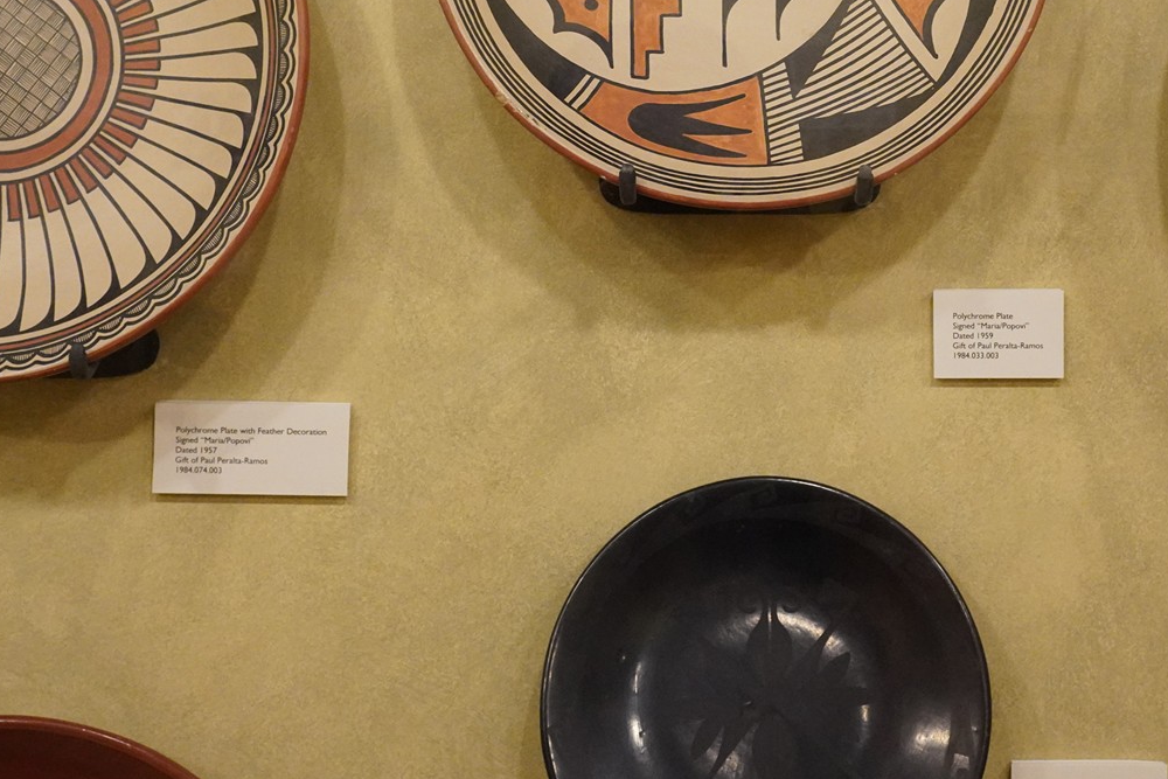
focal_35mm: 56
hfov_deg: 35.4
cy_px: 159
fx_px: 1817
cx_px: 745
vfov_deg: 23.8
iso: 6400
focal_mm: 28
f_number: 8
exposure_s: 1/100
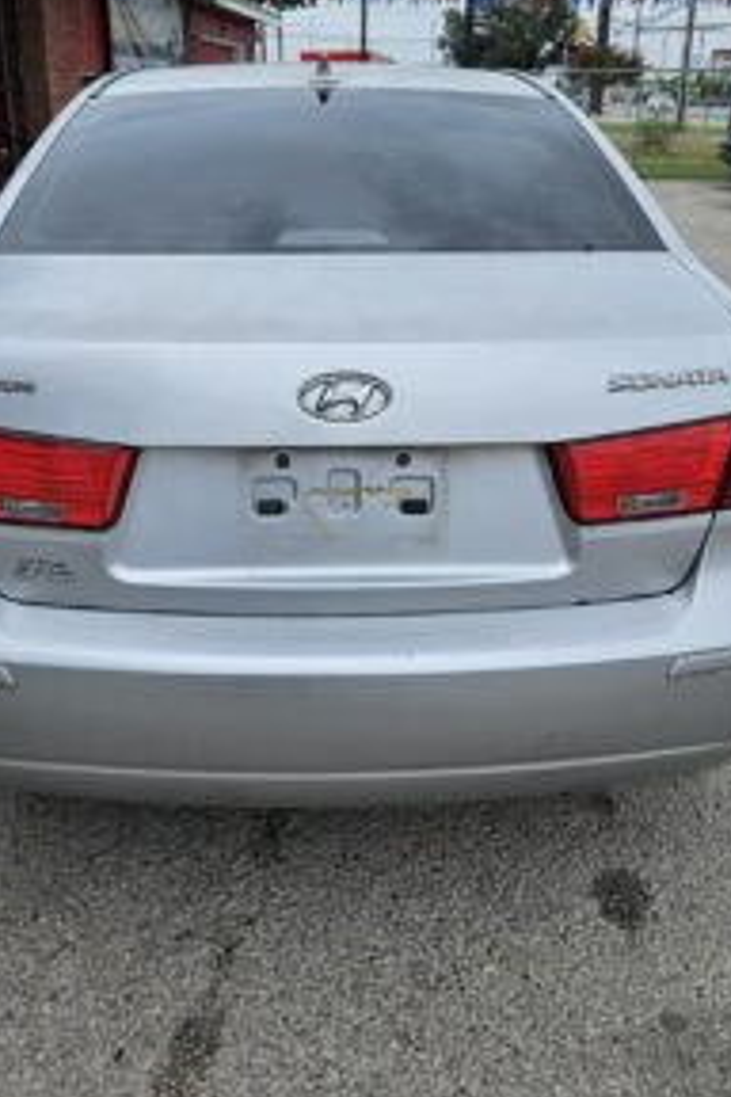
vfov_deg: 59.4
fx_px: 944
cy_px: 406
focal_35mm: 31
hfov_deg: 42.2
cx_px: 312
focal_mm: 5.4
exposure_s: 1/2054
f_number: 1.8
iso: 25
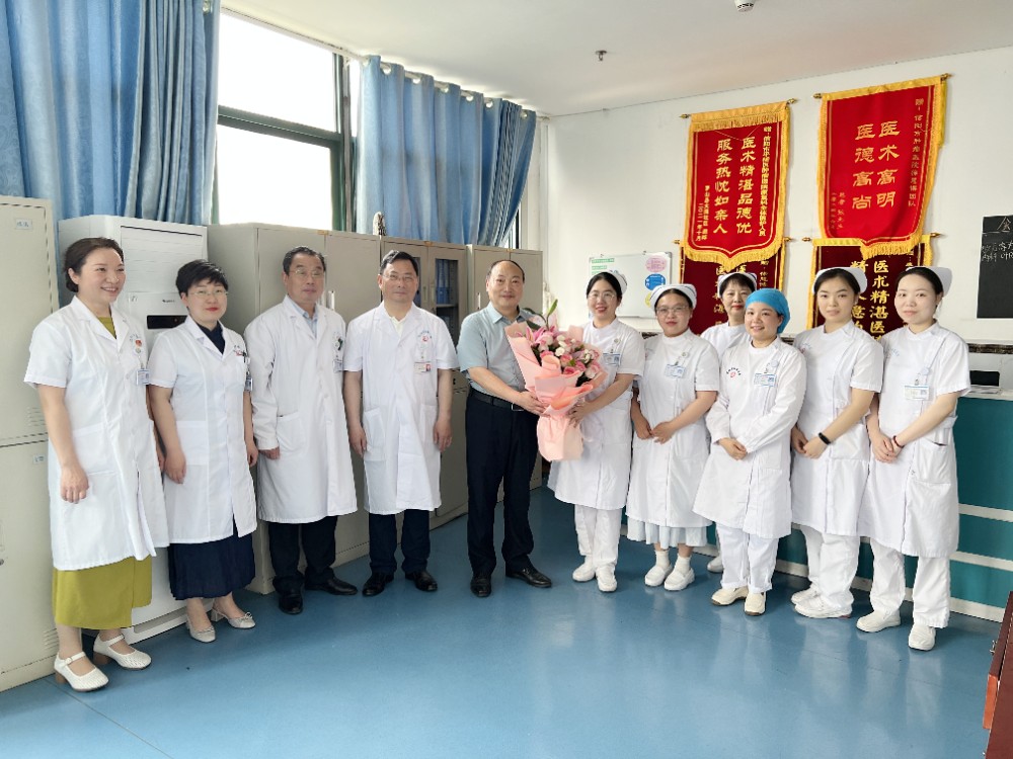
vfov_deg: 53.1
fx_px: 761
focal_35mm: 26
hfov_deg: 67.3
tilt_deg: -7.1
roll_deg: +0.4
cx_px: 506
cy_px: 380
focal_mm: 5.7
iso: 100
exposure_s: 1/121
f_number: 1.5
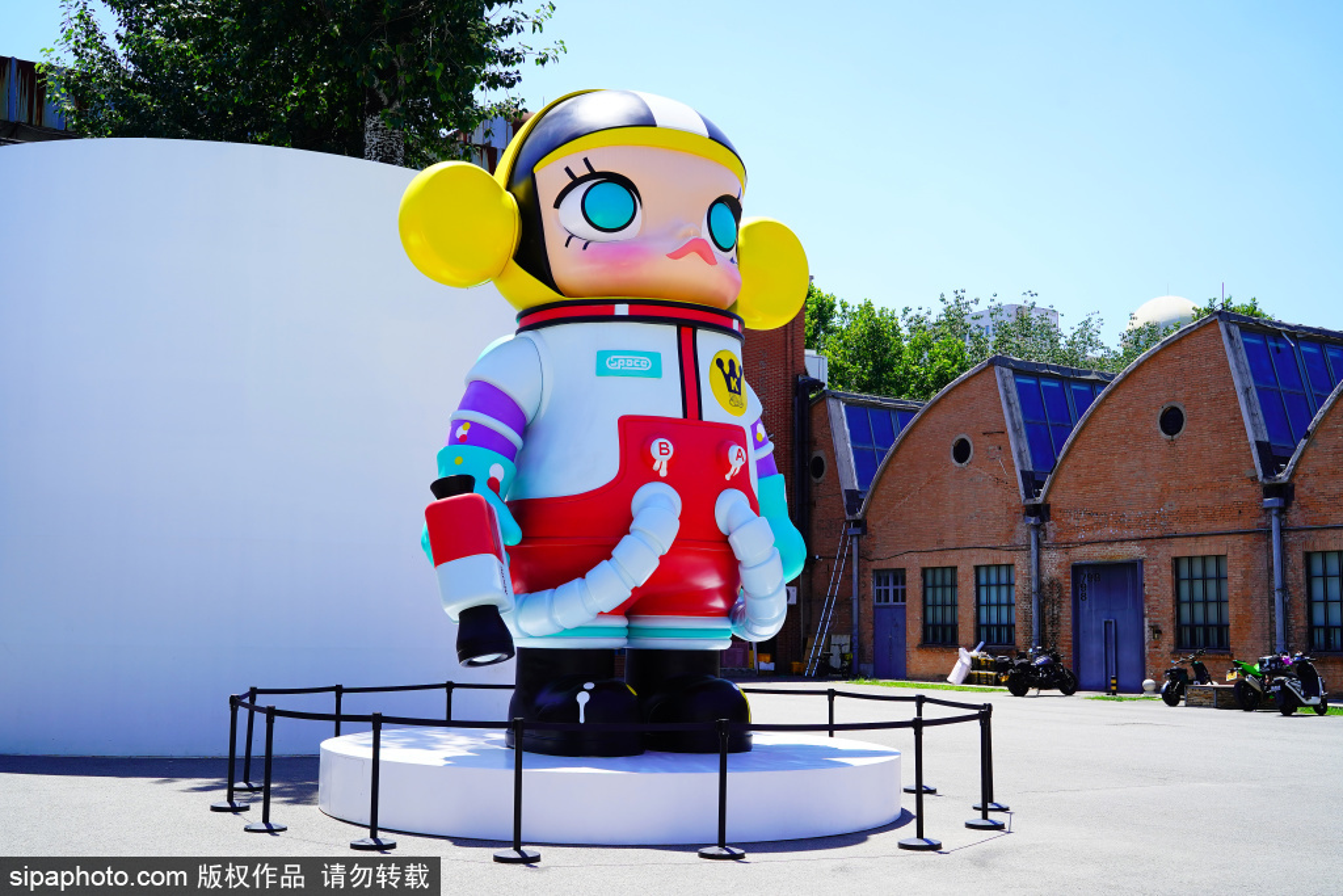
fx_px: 1492
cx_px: 672
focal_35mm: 40
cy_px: 448
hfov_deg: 48.5
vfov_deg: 33.4
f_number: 8
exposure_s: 1/500
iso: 320
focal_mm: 40
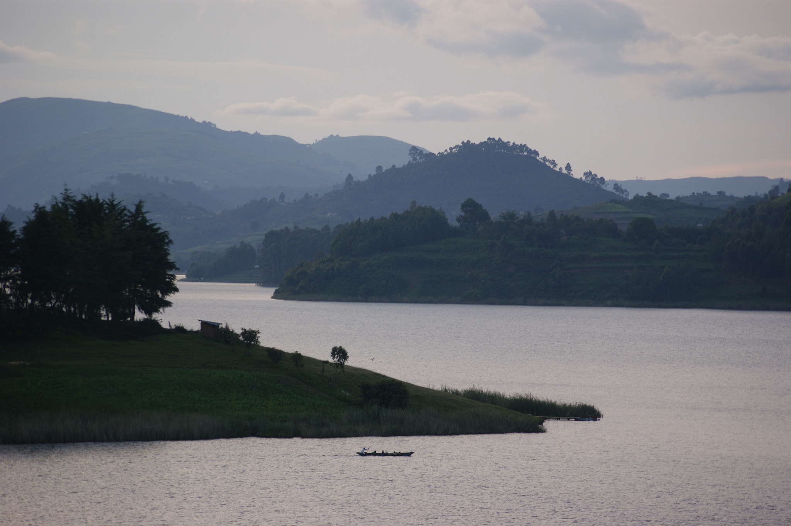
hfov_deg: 9.8
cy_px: 263
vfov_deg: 6.5
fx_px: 4611
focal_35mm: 210
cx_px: 396
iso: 100
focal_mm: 140
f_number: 4.5
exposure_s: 1/100
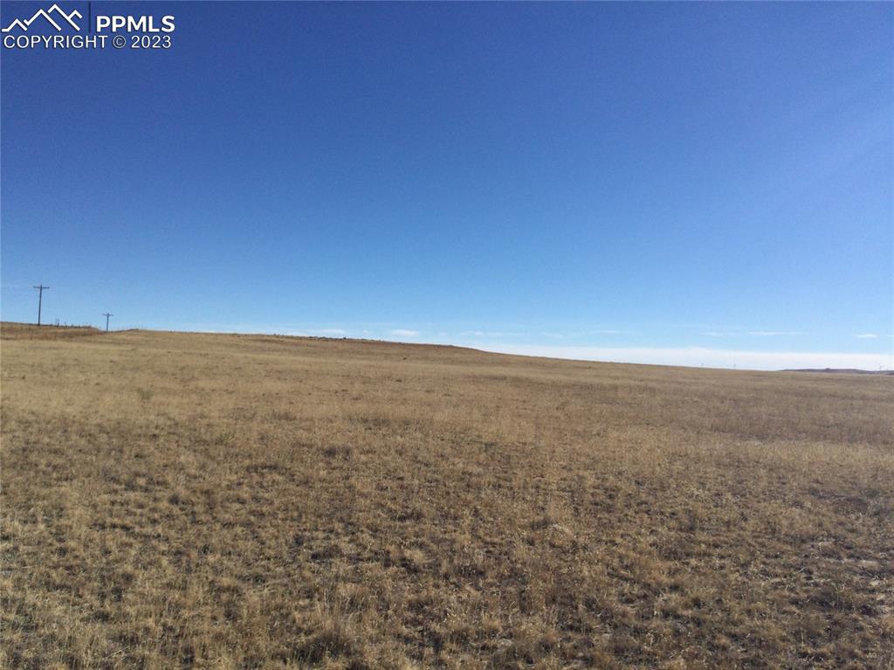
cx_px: 447
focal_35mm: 31
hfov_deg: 58.4
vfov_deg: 45.4
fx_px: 800
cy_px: 335
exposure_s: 1/2262
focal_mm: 3.3
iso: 25
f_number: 2.4
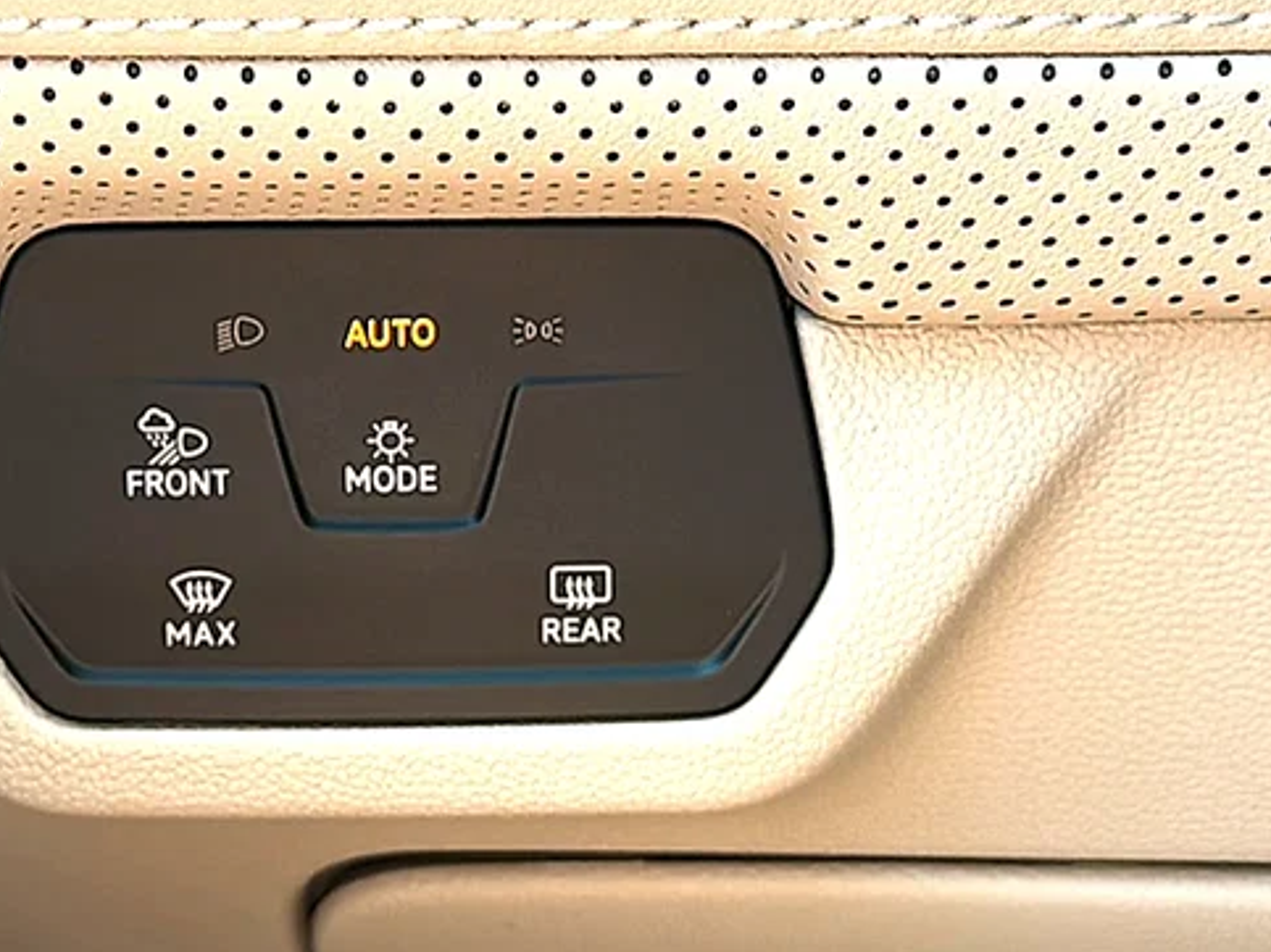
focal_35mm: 58
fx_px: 2129
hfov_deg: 33.0
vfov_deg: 25.2
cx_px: 424
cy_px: 362
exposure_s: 1/111
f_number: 1.78
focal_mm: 6.86
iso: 64
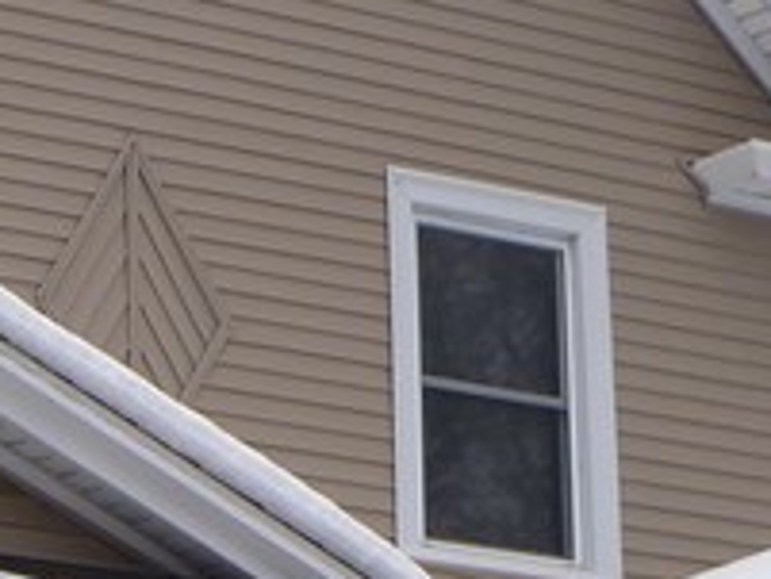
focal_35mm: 209
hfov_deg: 9.4
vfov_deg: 7.1
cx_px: -77
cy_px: 587
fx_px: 4658
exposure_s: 1/160
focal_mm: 7.4
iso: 80
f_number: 3.7
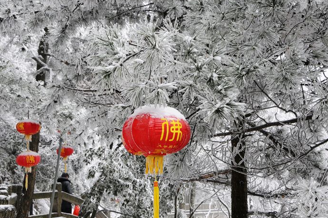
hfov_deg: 33.9
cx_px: 178
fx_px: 537
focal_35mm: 59
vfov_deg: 22.9
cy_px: 116
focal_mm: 36
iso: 400
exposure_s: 1/100
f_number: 11
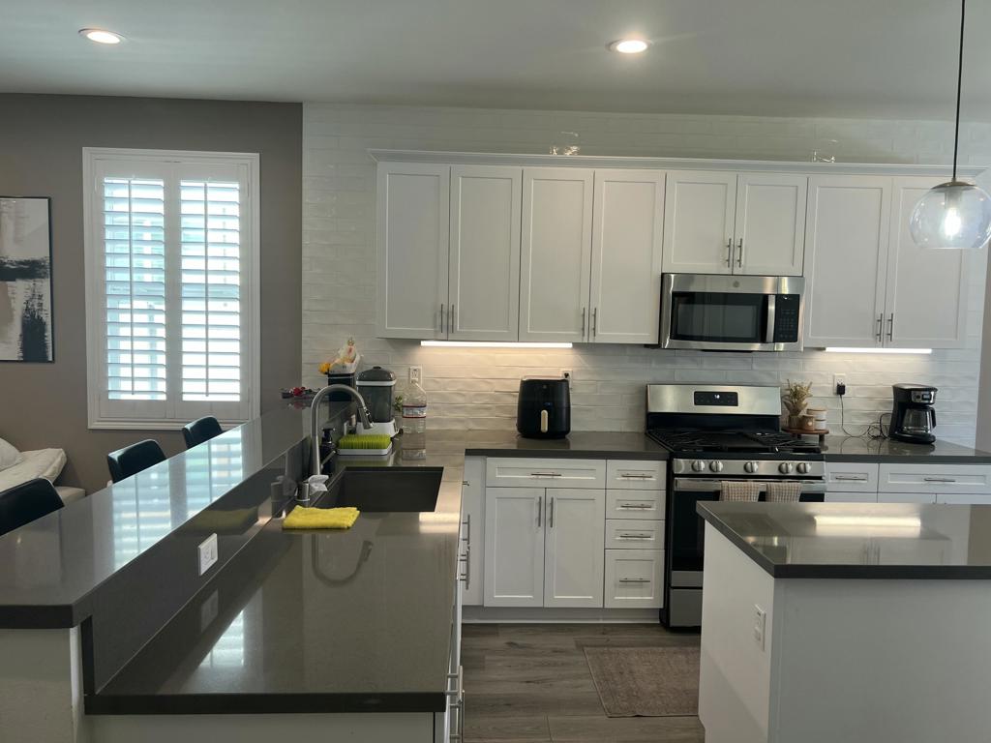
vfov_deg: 53.1
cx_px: 496
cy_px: 372
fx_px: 744
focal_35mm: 26
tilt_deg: -4.3
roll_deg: -1.0
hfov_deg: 67.3
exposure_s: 1/120
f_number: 1.5
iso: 50
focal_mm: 5.7
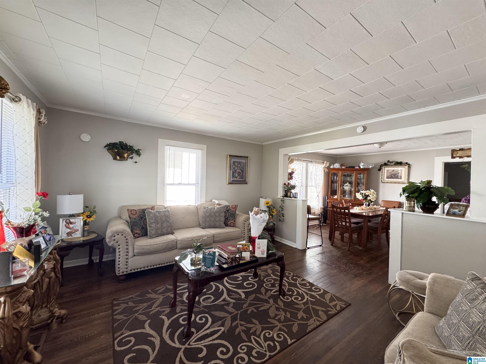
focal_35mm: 14
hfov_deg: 102.1
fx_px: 197
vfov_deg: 85.7
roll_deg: -1.4
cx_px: 243
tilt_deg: -0.4
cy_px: 182
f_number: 2.2
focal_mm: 2.22
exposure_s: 1/87
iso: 320
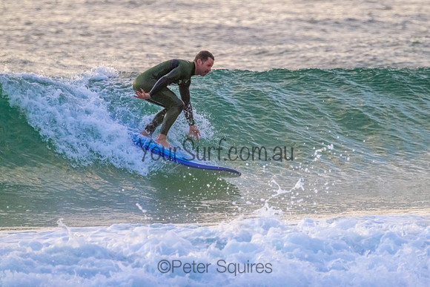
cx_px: 235
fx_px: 10430
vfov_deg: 1.6
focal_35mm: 873
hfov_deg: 2.4
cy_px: 130
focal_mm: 800
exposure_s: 1/1250
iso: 6400
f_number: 11
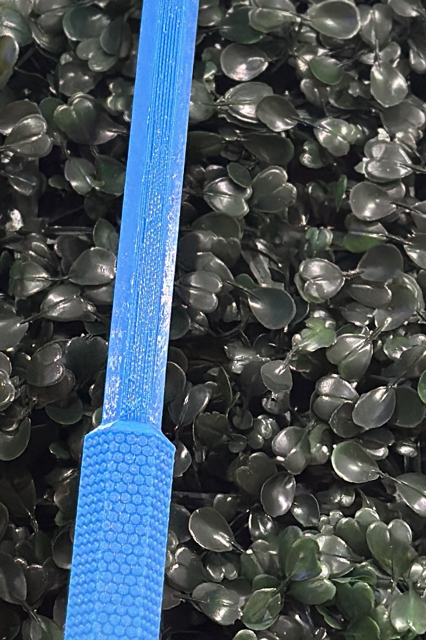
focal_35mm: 154
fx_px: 2734
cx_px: 55
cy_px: 36
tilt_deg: +6.1
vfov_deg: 13.2
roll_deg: -5.0
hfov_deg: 8.9
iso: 320
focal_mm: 6.86
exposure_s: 1/33
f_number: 1.78
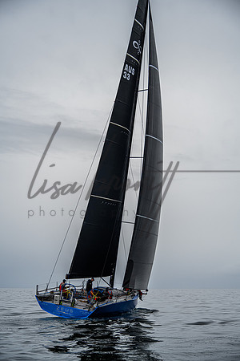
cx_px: 120
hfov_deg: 19.5
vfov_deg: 28.8
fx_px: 700
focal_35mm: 70
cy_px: 180
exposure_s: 1/2000
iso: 800
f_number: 6
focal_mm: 70
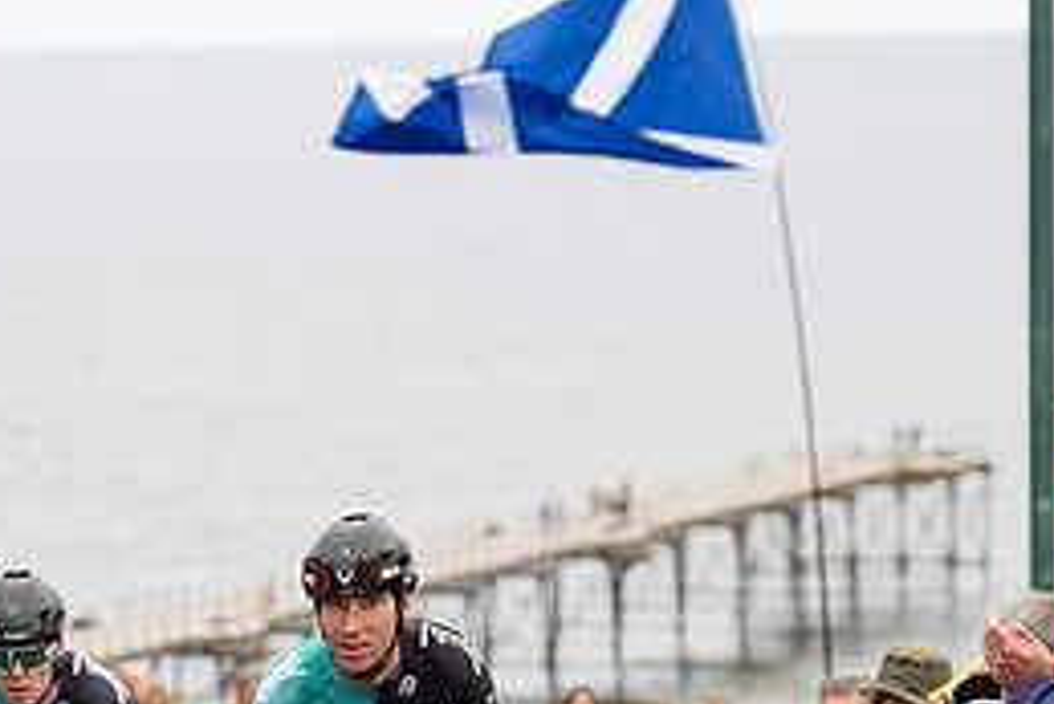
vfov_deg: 5.9
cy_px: 783
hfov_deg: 8.9
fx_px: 6767
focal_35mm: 231
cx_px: 342
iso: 320
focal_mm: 103
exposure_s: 1/1000
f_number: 3.5
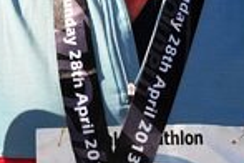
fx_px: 1620
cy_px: -42
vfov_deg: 5.7
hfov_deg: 8.5
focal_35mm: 239
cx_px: -51
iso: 400
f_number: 4
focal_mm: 44
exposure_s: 1/4000
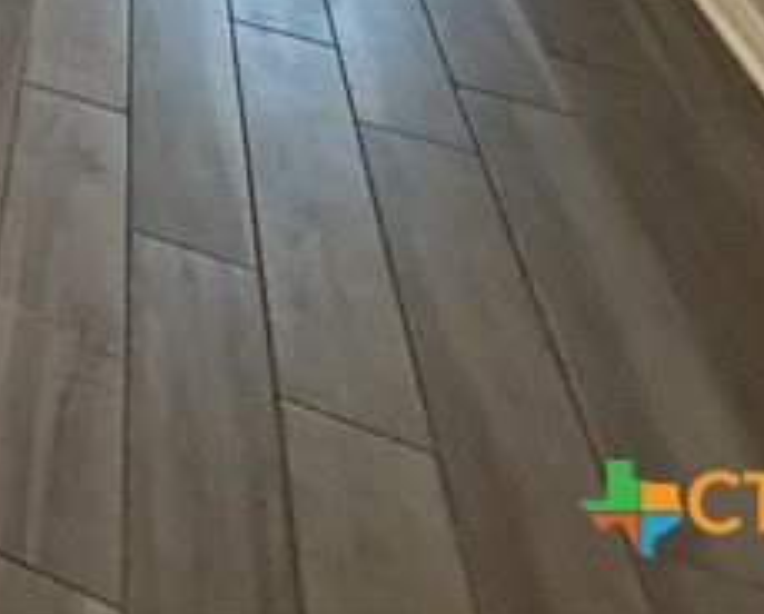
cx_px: -641
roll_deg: -0.2
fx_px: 1382
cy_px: -657
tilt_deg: -3.7
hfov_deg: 20.6
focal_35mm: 61
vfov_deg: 17.2
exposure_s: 1/60
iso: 320
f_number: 2.2
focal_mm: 2.22
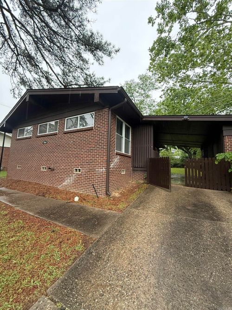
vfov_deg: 102.1
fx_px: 125
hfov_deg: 85.7
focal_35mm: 14
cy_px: 155
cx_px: 116
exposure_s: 1/99
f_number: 2.2
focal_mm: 2.22
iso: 250
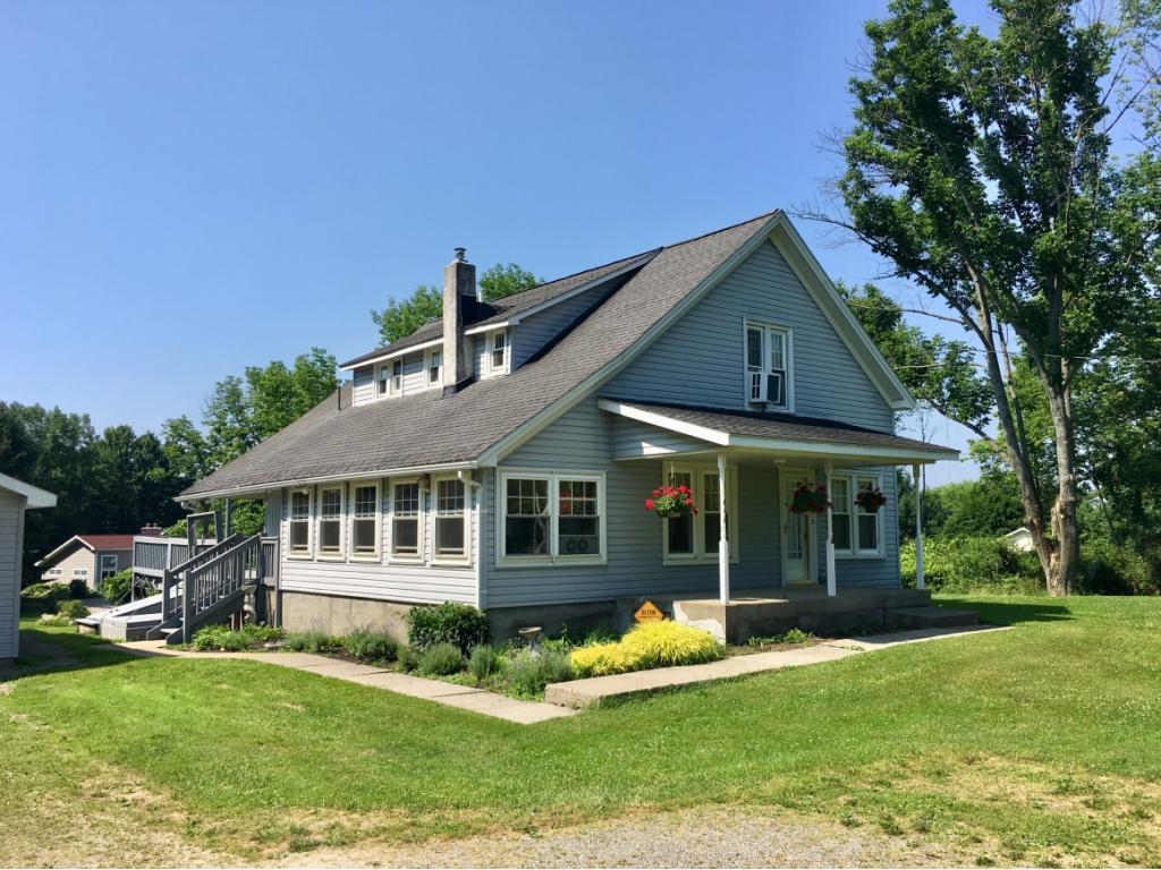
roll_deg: -1.3
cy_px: 435
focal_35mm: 29
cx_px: 580
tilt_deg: +6.4
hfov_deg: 61.7
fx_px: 973
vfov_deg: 48.2
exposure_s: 1/1326
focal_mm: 4.15
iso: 25
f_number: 2.2
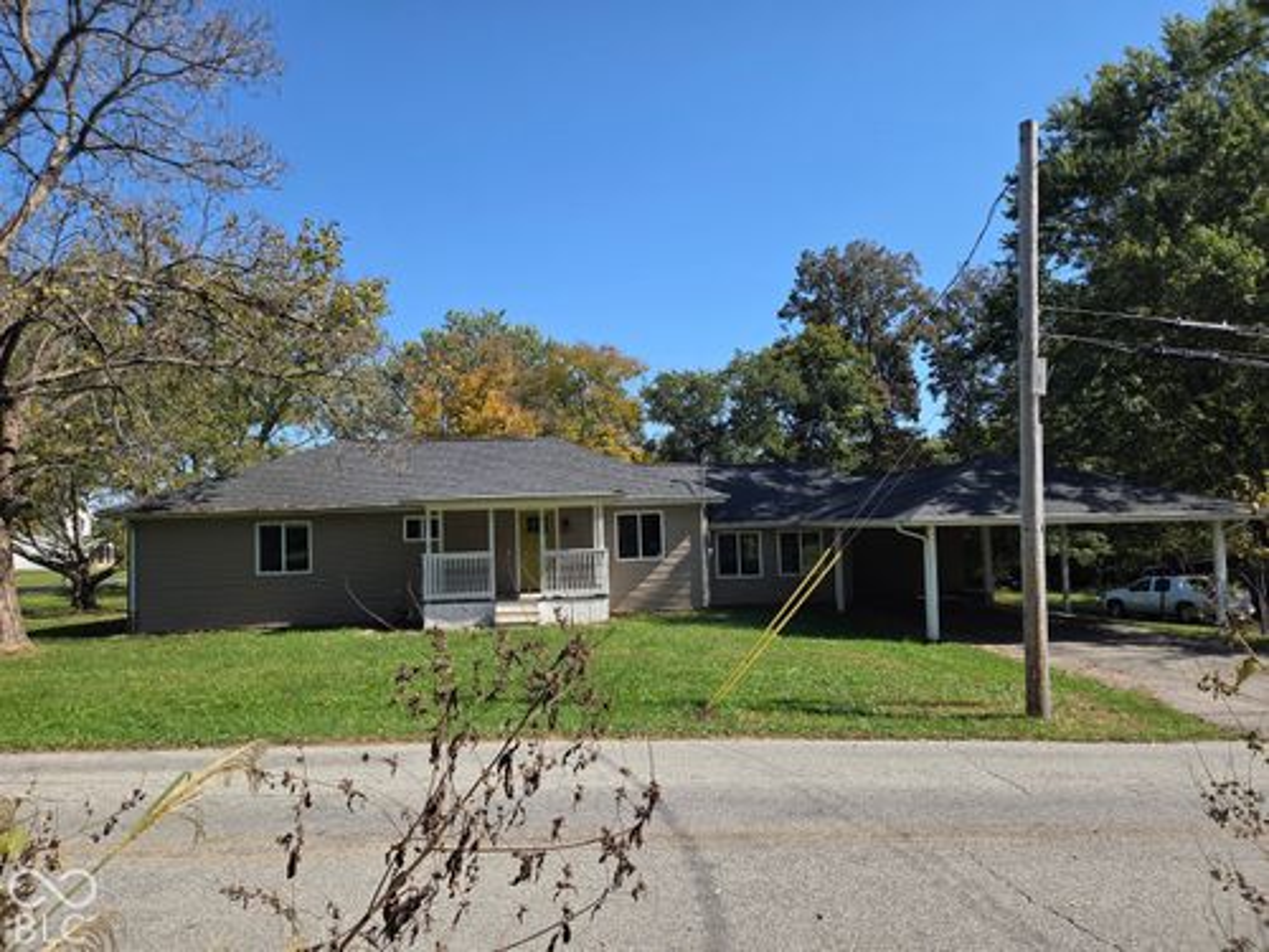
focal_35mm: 23
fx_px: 843
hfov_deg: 73.9
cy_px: 476
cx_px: 634
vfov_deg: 58.9
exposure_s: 1/4054
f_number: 1.8
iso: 80
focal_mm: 5.4
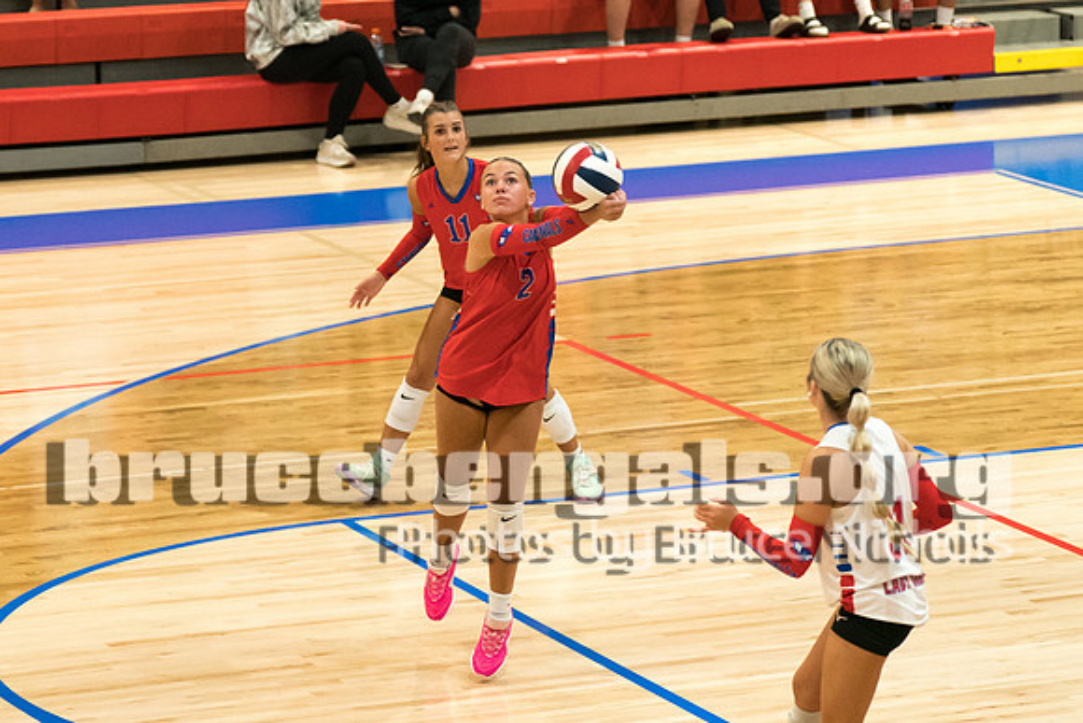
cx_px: 484
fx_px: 5149
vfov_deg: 8.0
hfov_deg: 12.0
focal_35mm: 171
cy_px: 314
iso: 4000
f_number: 2.8
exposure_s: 1/1000
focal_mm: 94
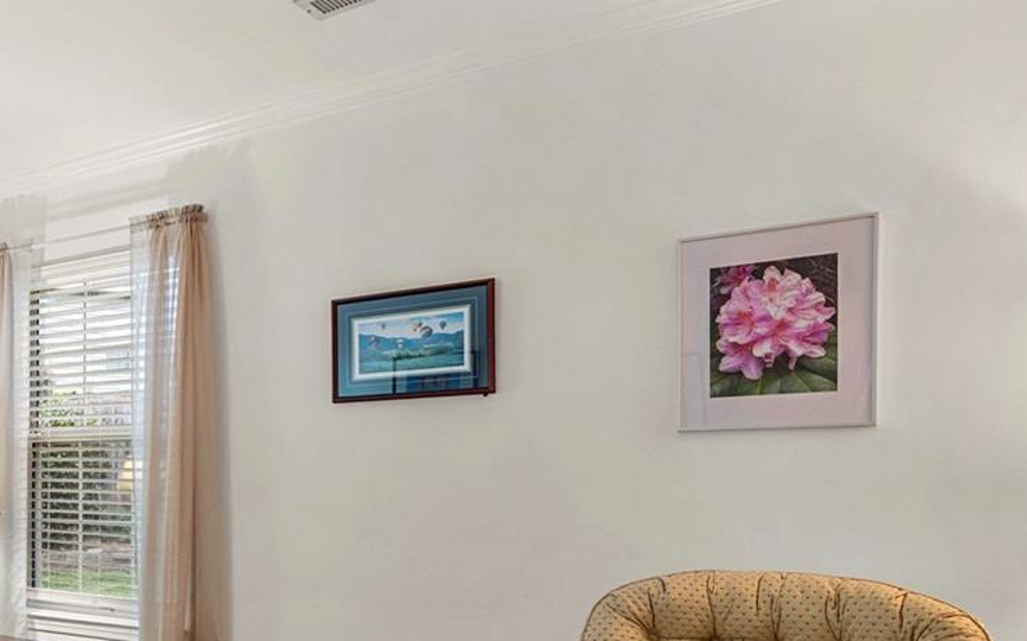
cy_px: 459
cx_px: 42
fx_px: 951
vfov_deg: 36.6
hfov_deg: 48.5
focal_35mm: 34
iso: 200
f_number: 10
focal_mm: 12
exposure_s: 4
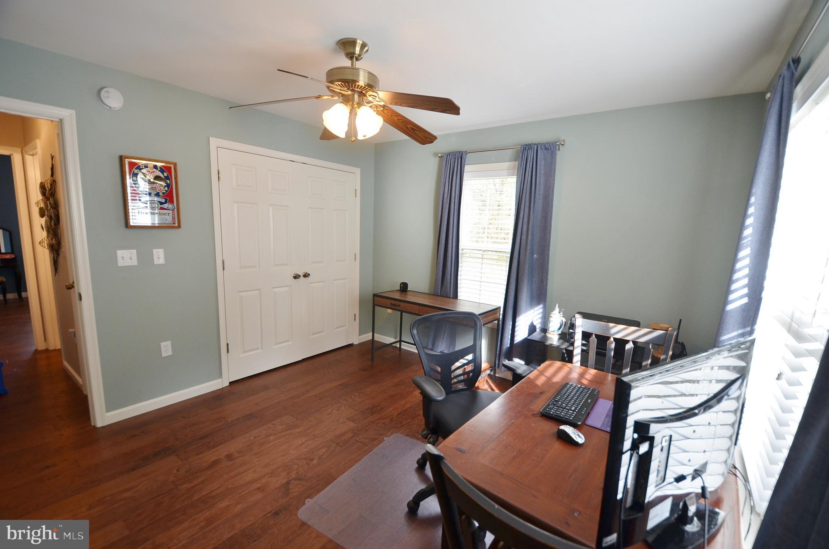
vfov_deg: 77.1
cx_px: 414
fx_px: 345
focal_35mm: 15
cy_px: 274
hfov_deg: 100.5
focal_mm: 10
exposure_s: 1/80
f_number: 4.5
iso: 400
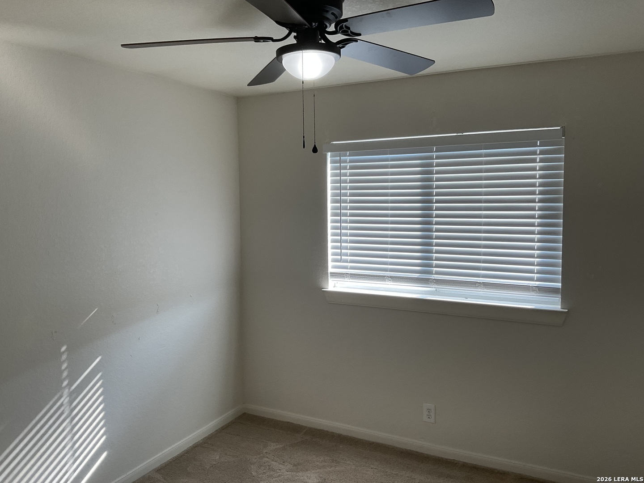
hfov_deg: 61.7
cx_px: 322
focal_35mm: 29
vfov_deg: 48.2
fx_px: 540
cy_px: 242
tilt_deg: -4.8
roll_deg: +0.2
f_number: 1.8
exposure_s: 1/120
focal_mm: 3
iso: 40
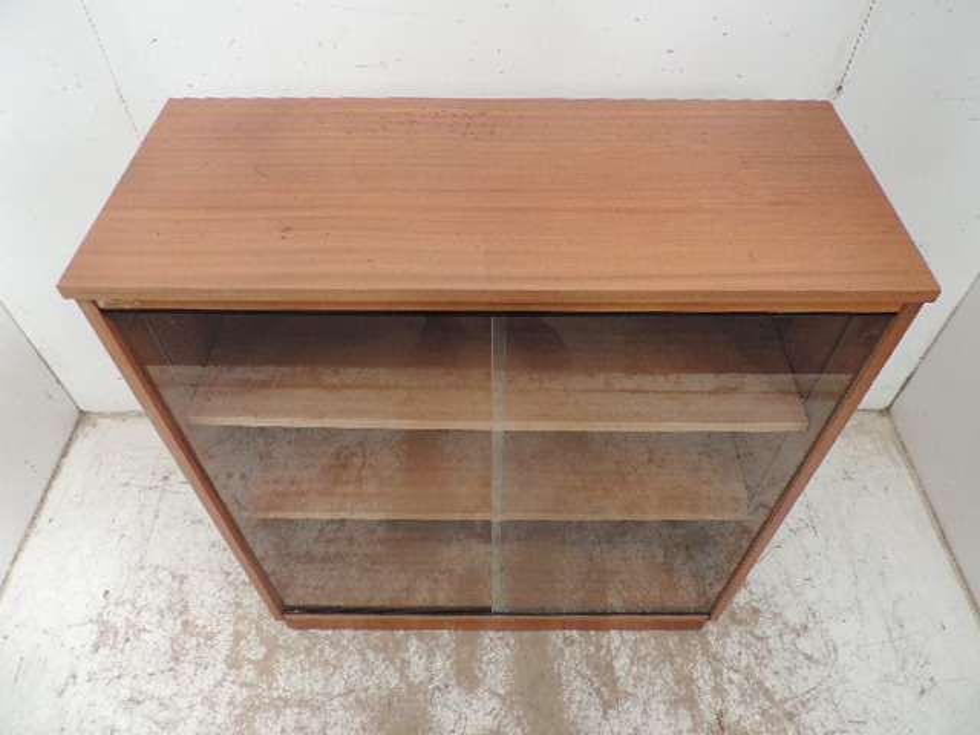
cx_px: 490
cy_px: 368
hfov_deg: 71.6
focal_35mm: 24
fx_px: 679
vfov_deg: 56.8
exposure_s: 1/30
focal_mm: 4.3
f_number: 3
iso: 400
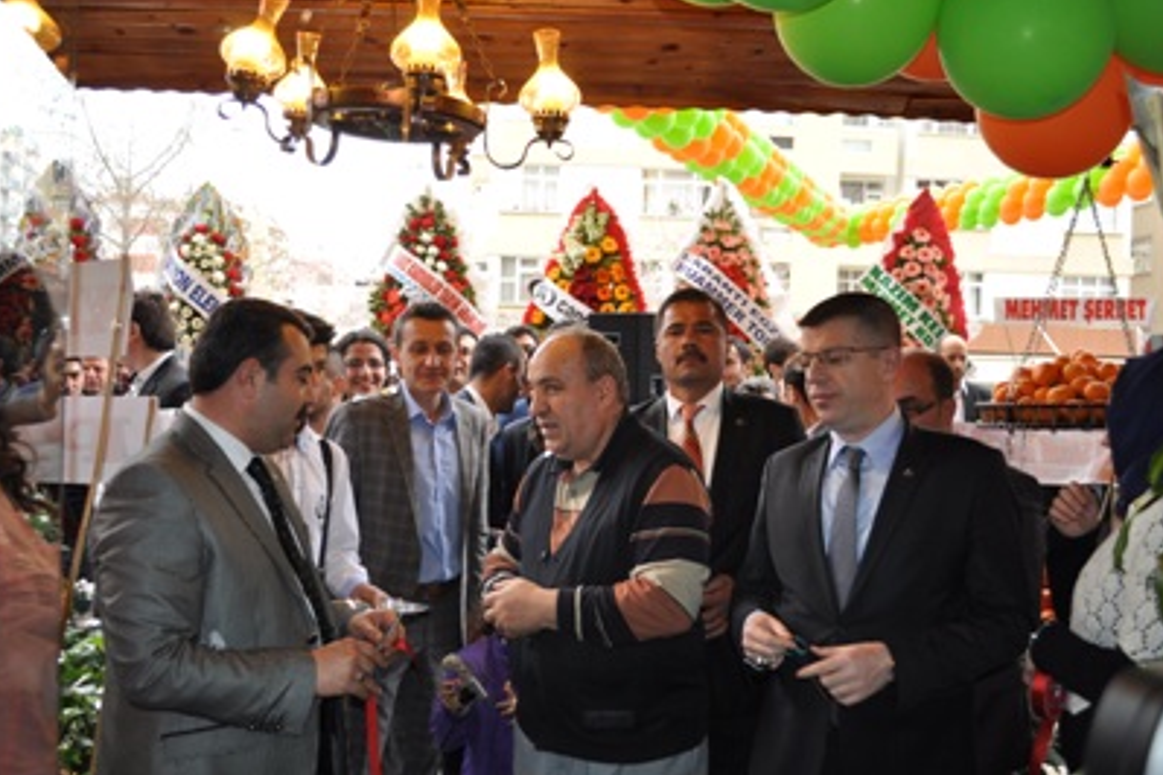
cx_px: 568
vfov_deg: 35.9
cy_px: 373
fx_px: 1195
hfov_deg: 51.9
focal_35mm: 37
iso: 400
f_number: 3.8
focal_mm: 22
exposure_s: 1/125
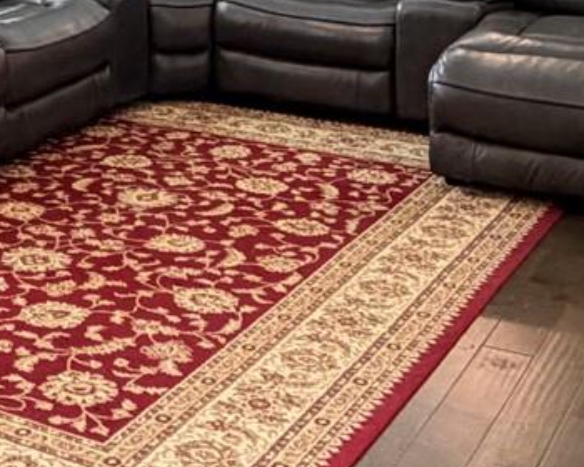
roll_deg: +0.9
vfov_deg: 17.7
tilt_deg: -2.4
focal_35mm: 80
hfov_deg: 23.0
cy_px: -177
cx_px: 20
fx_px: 1383
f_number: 2.2
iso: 640
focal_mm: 2.22
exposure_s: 1/60
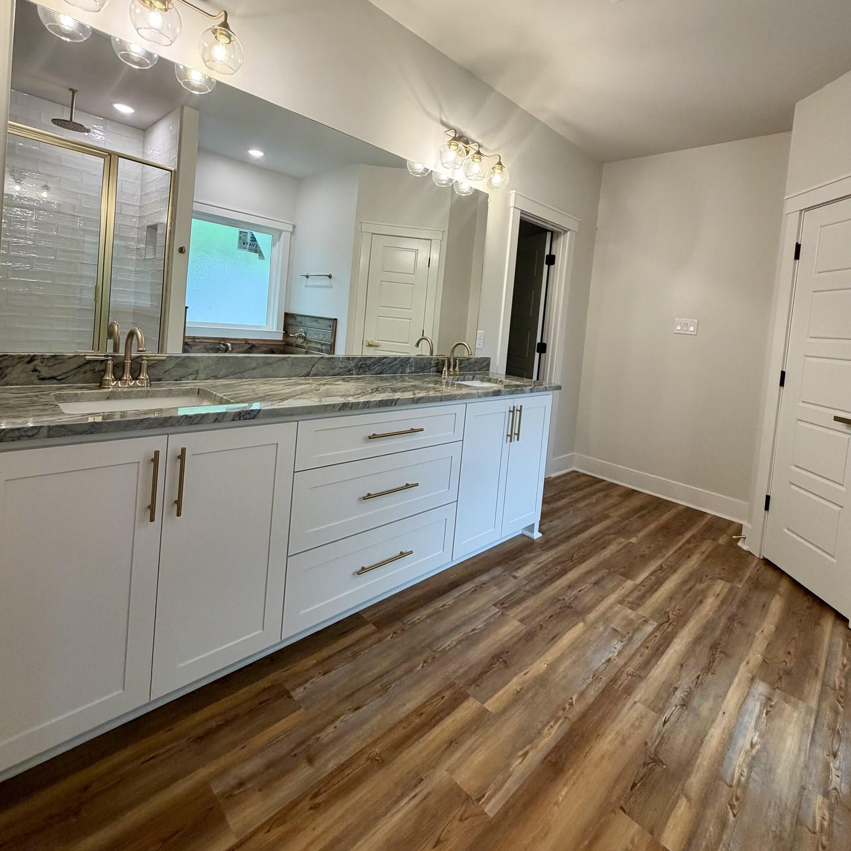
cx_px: 427
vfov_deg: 82.9
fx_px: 473
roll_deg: -5.4
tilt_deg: -2.2
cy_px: 338
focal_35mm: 17
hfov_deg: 84.0
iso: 160
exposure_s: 1/120
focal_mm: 2.22
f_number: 2.2
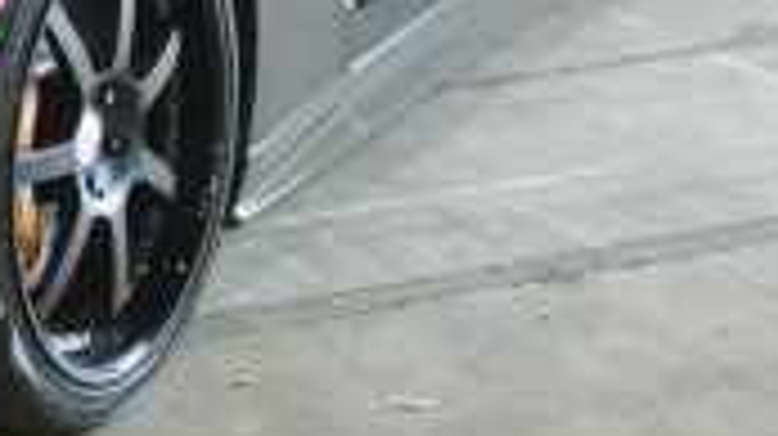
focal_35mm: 135
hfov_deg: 15.2
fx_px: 2783
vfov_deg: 8.9
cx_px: -238
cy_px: -72
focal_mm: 15.7
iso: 1250
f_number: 4.2
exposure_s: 1/30
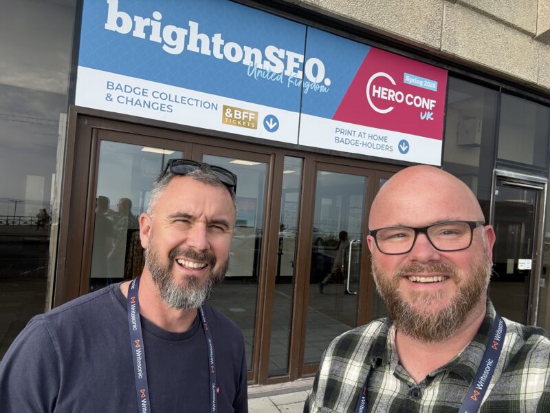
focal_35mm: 23
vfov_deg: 58.9
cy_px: 206
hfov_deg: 73.9
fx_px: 365
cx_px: 275
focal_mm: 2.69
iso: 25
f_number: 1.9
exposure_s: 1/466
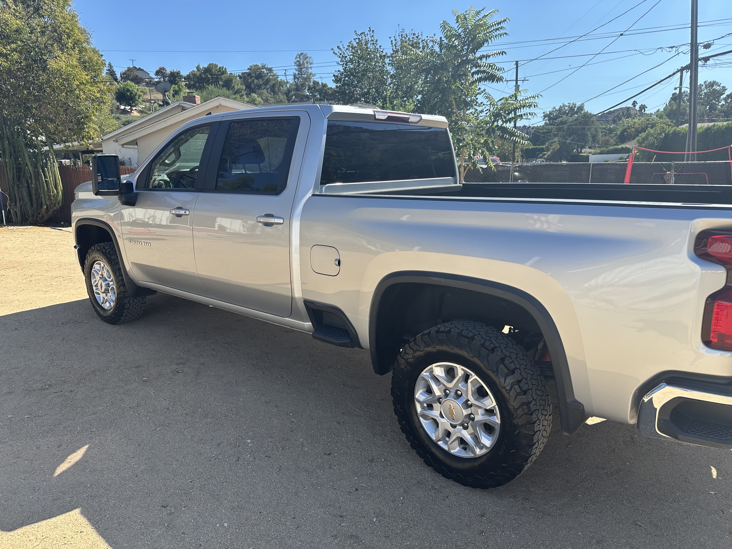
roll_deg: -1.3
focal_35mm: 24
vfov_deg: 56.8
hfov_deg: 71.6
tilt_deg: -11.1
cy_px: 274
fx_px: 508
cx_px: 366
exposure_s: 1/2525
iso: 80
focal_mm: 6.86
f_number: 1.78
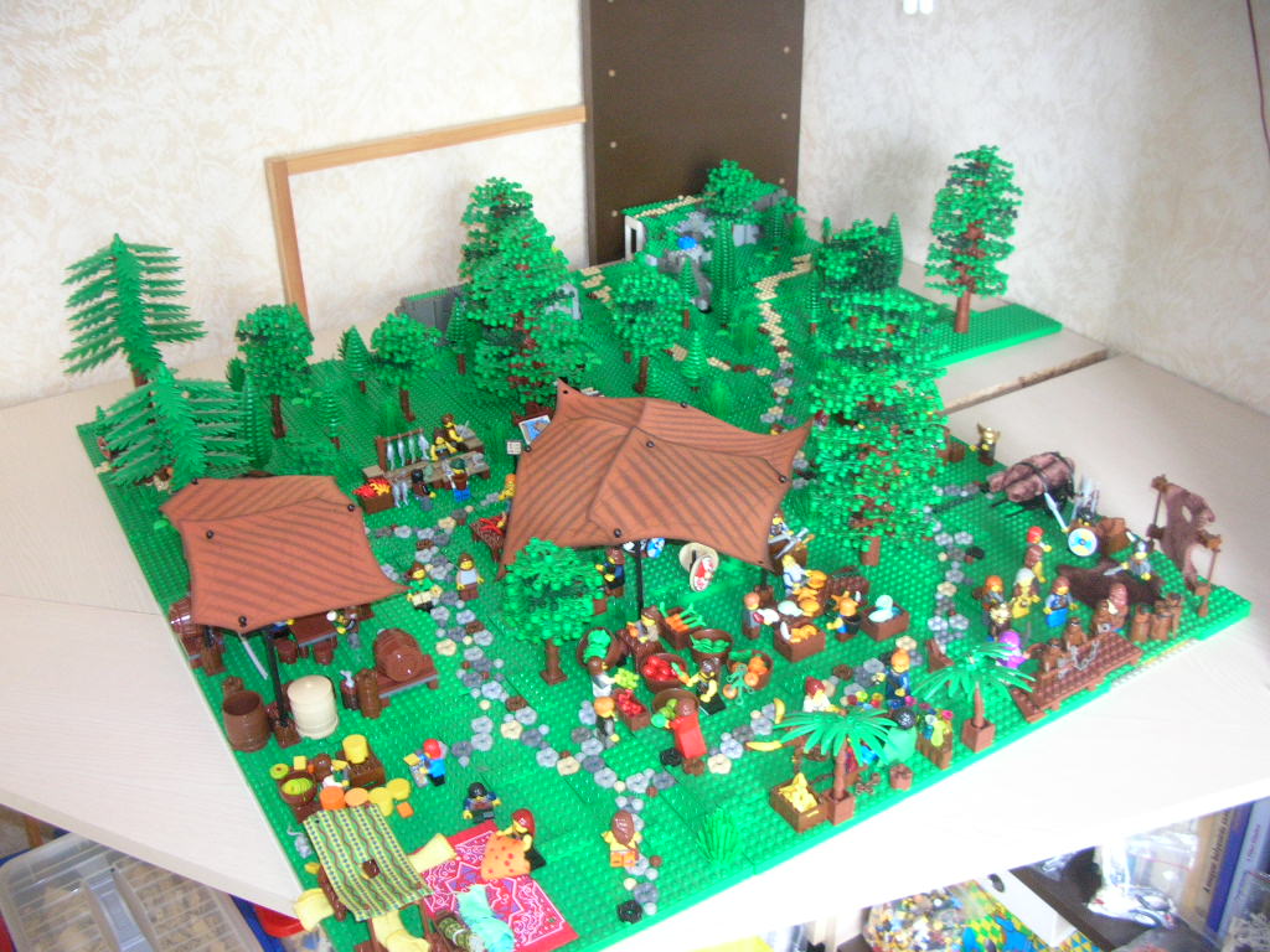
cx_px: 635
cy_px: 476
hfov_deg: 52.6
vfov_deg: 40.7
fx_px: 1284
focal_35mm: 35
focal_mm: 5.8
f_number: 2.8
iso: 166
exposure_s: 1/6
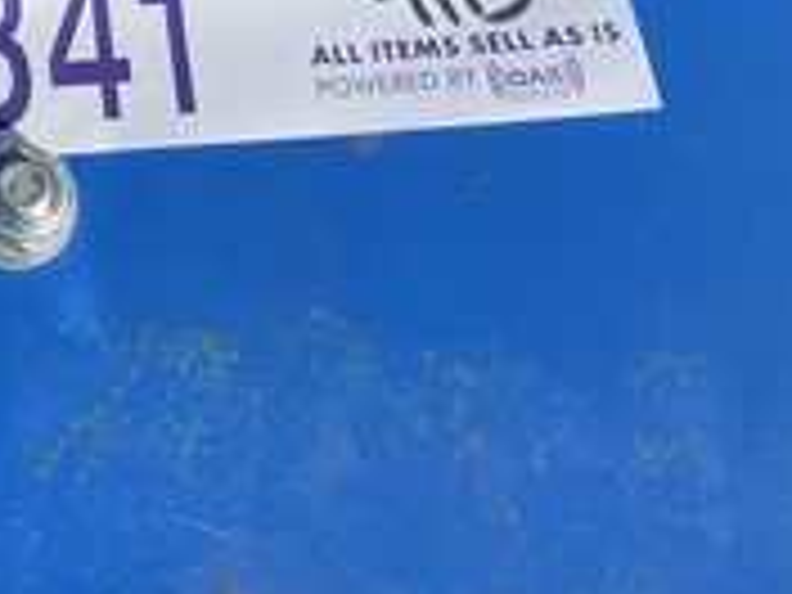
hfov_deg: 27.9
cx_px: 22
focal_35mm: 66
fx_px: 1510
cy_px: -54
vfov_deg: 21.2
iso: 25
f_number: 1.8
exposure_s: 1/1848
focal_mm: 3
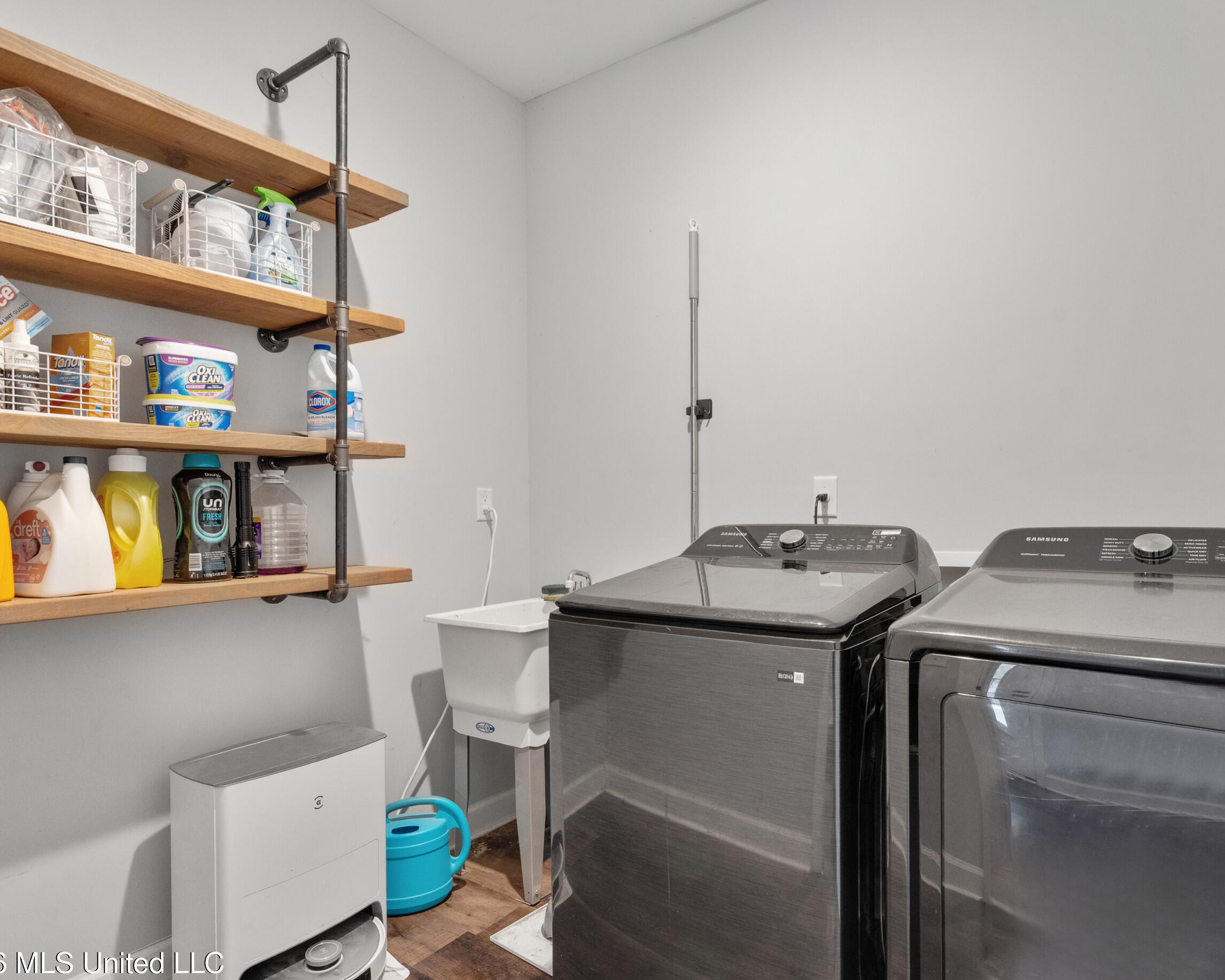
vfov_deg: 70.8
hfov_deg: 82.9
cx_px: 694
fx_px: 689
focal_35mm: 19
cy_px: 493
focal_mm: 16
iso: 800
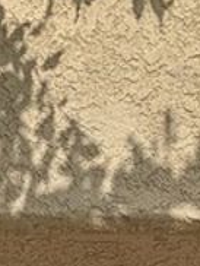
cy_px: 615
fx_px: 1376
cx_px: 324
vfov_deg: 9.8
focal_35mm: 179
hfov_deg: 8.1
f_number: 1.68
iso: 22
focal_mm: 6.9
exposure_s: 1/1835
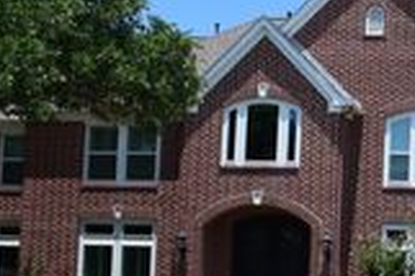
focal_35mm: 84
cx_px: 492
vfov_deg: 16.0
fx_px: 967
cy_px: 246
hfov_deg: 22.4
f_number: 11
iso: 400
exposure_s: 1/400
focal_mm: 18
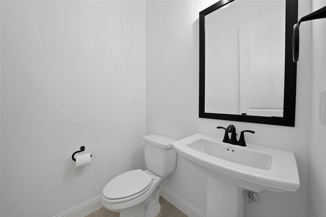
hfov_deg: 112.6
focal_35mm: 12
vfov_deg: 90.0
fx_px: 109
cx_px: 163
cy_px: 108
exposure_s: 1/5
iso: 640
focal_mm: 12
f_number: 9
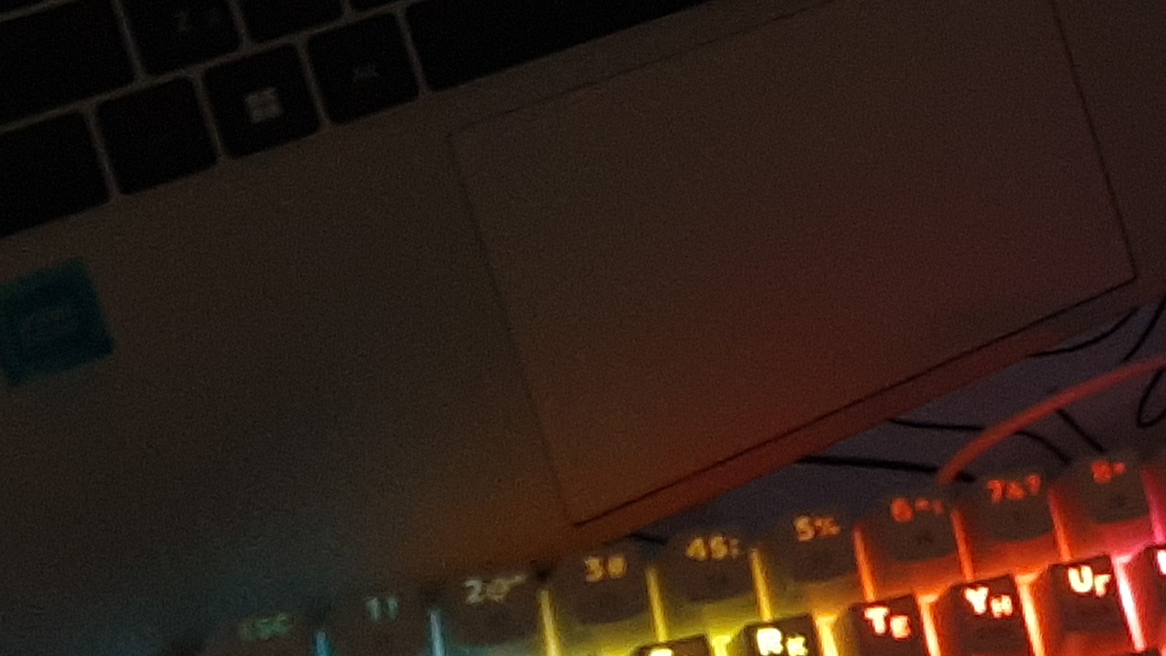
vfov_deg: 13.1
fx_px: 2752
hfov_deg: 22.5
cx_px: 1291
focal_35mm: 89
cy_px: -213
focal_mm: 3.93
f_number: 1.7
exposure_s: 1/50
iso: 160
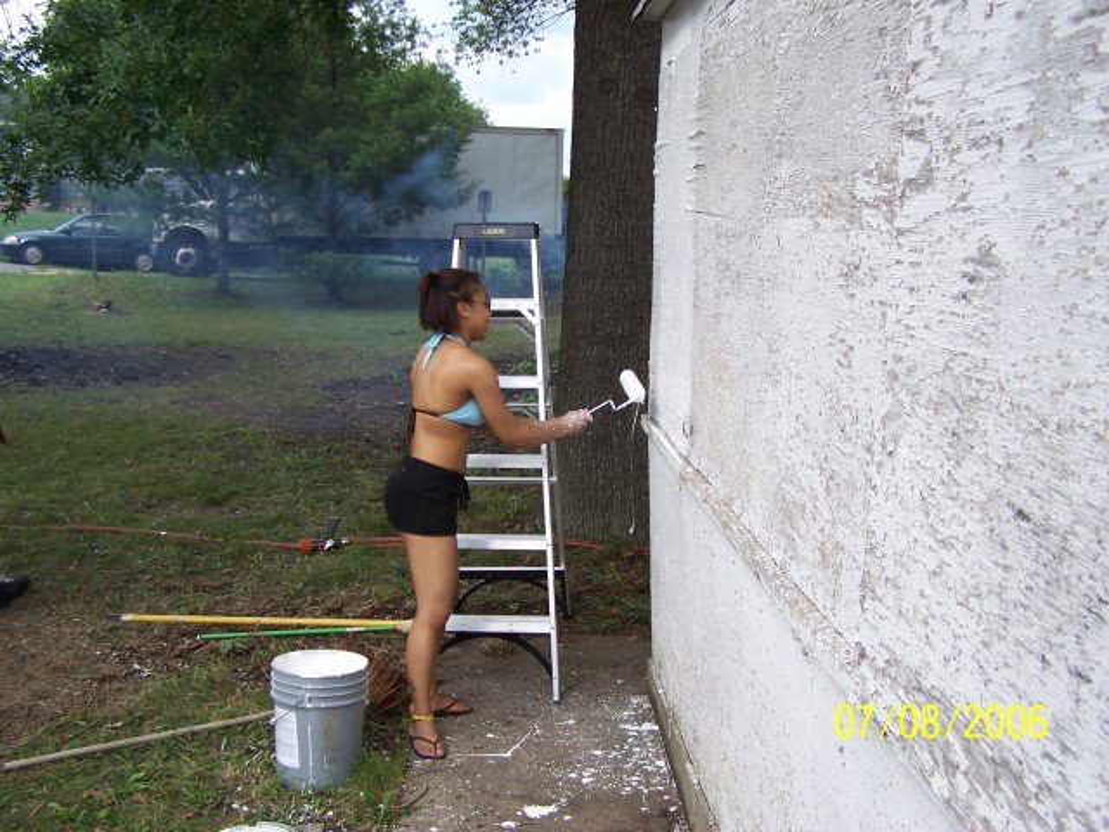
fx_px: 1217
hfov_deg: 49.0
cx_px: 554
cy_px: 416
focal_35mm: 38
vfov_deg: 37.7
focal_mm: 6.3
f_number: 2.8
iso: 80
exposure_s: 1/500
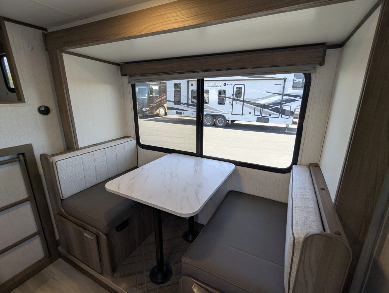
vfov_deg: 78.2
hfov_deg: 94.4
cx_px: 194
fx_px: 180
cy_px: 146
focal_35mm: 16
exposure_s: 1/94.3
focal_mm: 2.35
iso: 96
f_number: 2.2
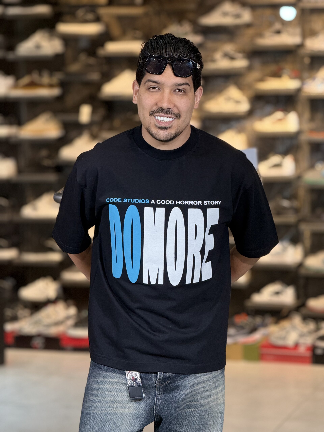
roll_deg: +0.1
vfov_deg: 16.4
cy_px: 216
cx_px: 162
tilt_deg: -5.6
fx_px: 1498
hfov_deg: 12.3
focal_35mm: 120
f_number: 2.8
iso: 200
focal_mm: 15.66
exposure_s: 1/100
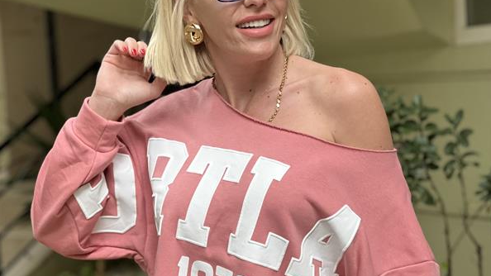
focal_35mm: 113
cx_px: 246
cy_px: 214
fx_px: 1471
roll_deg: +3.0
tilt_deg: -4.1
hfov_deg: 18.9
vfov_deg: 10.7
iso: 200
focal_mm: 9
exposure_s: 1/121
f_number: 2.8
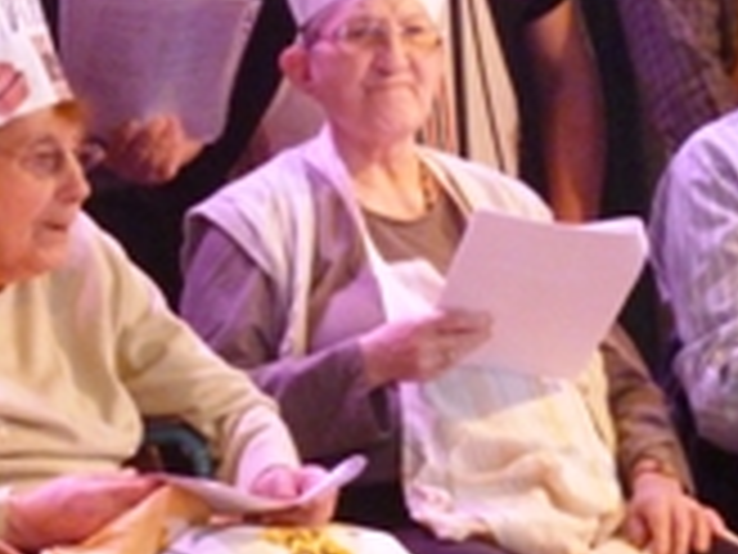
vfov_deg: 4.1
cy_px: 99
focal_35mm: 364
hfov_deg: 5.4
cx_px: 50
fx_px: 7760
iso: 800
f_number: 5.8
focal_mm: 23.7
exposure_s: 1/30
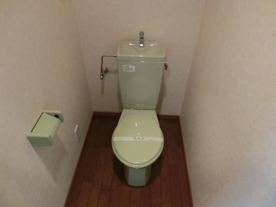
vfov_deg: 56.8
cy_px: 104
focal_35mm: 24
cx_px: 138
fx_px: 191
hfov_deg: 71.6
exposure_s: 1/30
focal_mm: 4.24
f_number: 3
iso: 800
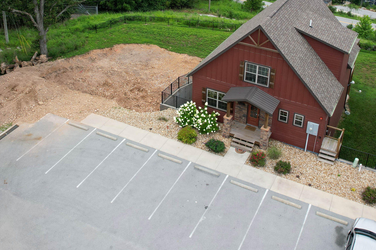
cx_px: 177
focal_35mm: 41
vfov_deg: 31.2
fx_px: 428
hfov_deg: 47.4
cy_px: 29
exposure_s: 1/1000
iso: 110
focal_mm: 8.38
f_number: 2.8
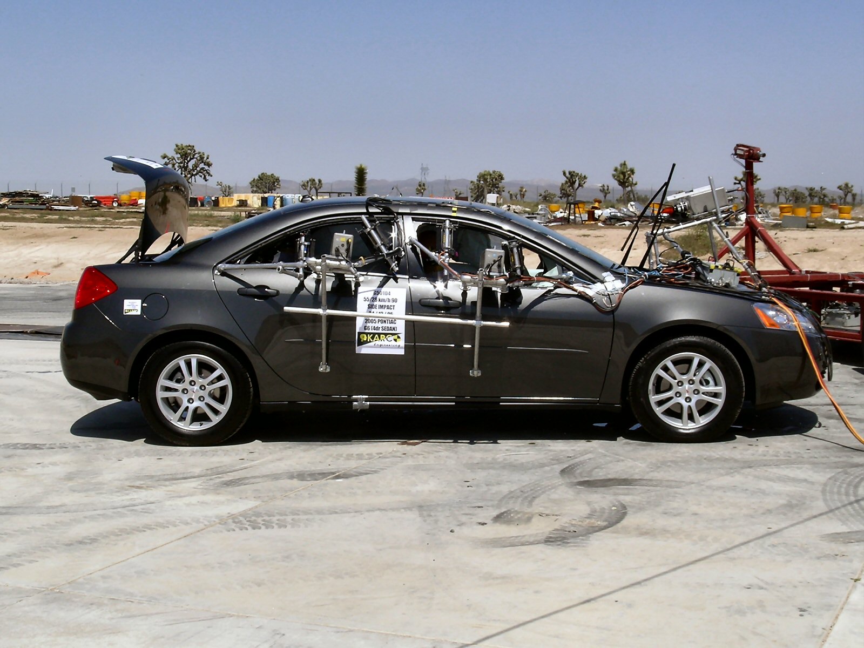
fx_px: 1248
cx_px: 432
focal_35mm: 50
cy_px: 324
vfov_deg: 29.1
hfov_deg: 38.2
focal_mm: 10.3
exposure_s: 1/296
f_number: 7.6
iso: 50
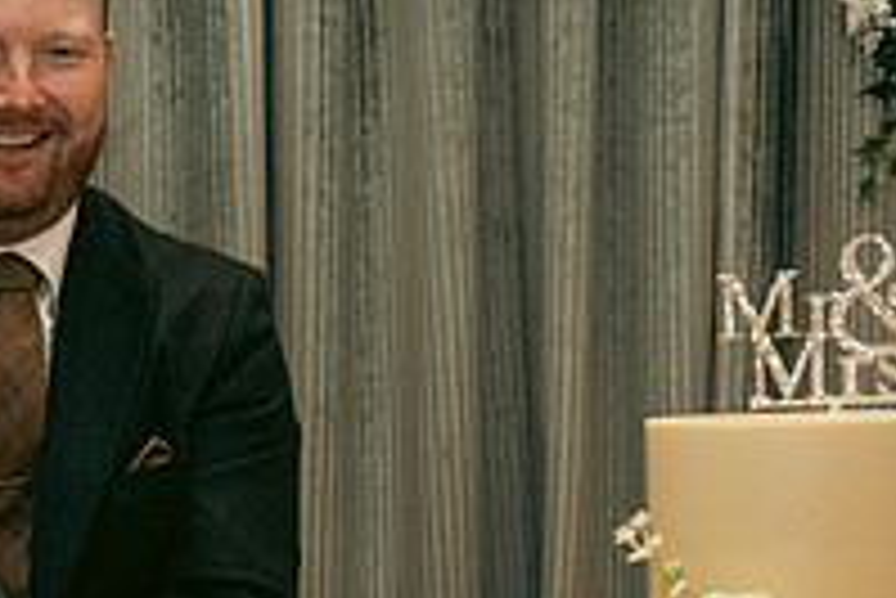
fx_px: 2466
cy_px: 645
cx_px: 149
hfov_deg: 20.3
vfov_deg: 13.6
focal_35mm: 99
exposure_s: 1/160
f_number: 3.5
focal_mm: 34
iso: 2500
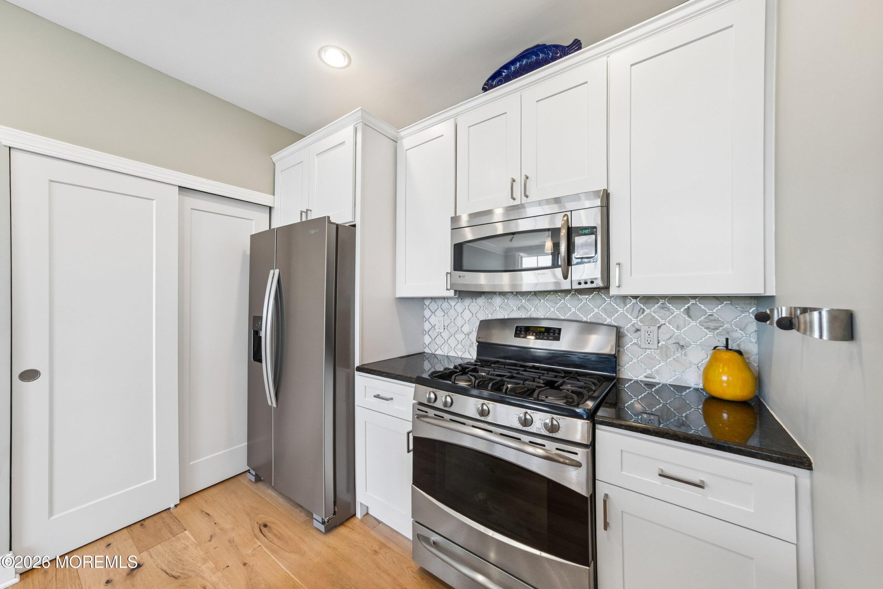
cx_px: 442
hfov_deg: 112.6
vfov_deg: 90.0
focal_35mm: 12
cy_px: 294
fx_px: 294
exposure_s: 1/8
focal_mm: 8
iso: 160
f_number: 8
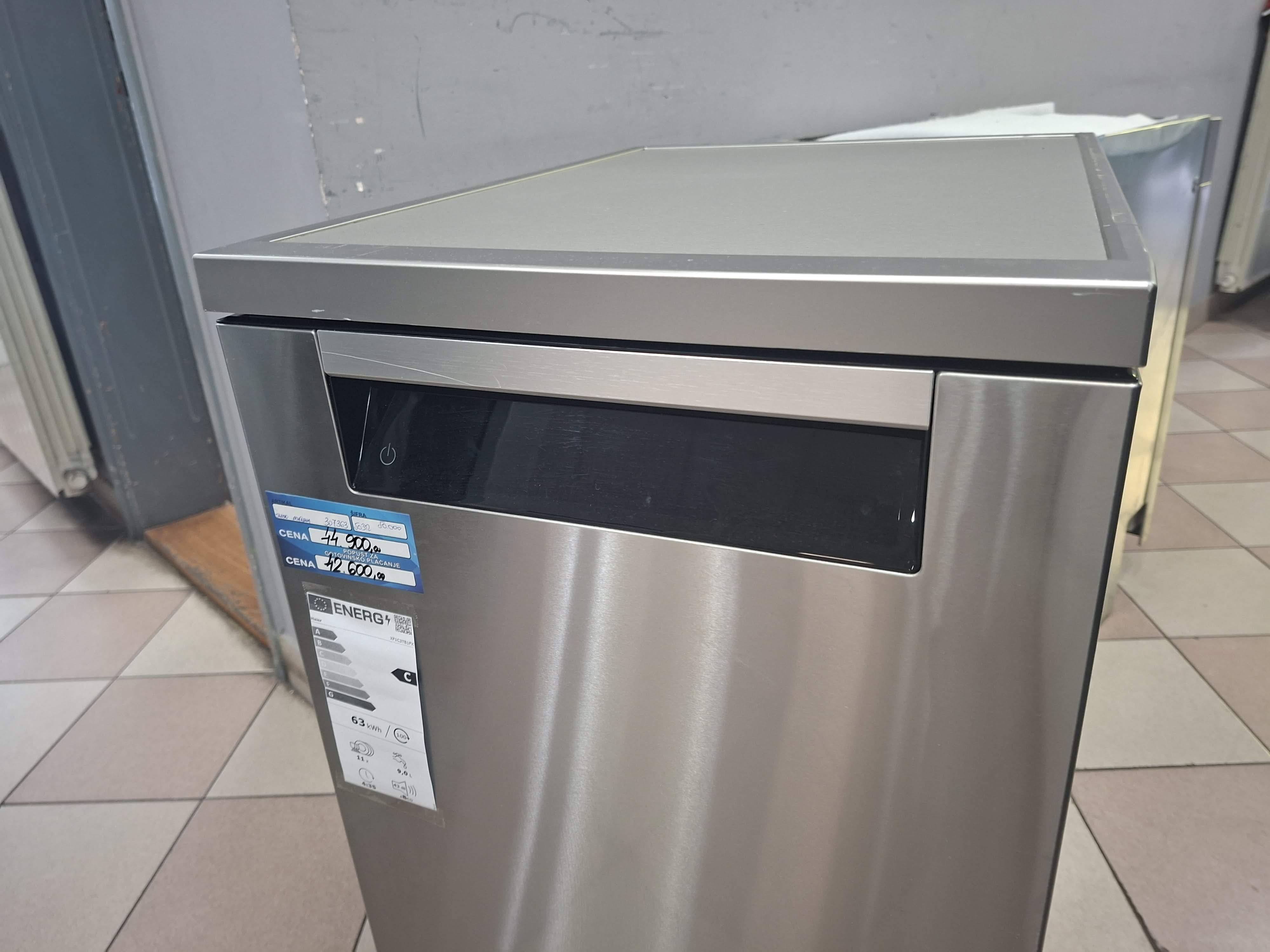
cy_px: 476
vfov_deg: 58.9
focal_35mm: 23
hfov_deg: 73.9
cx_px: 635
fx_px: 844
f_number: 1.8
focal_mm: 5.54
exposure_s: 1/33
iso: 400
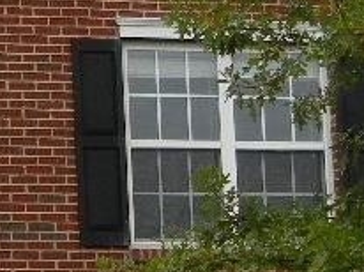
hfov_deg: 8.7
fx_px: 2353
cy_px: 223
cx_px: -157
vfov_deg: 6.6
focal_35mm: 224
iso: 160
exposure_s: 1/243
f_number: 3.8
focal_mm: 8.1
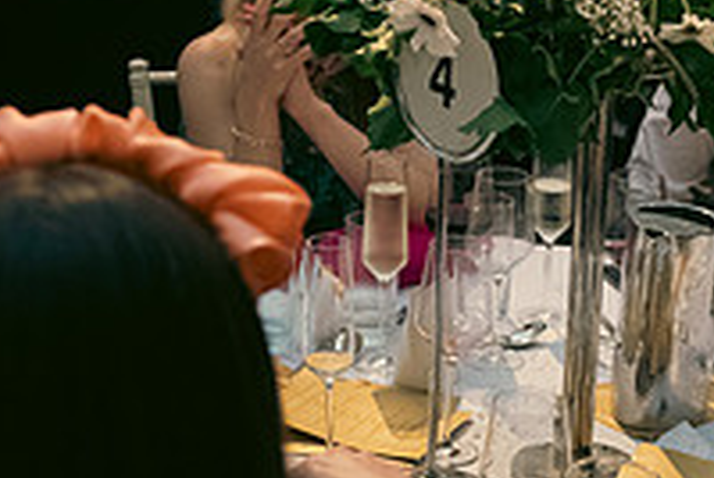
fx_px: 1927
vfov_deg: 14.1
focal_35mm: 97
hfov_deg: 20.8
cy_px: 323
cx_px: 550
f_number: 3.5
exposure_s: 1/160
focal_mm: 32
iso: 2000
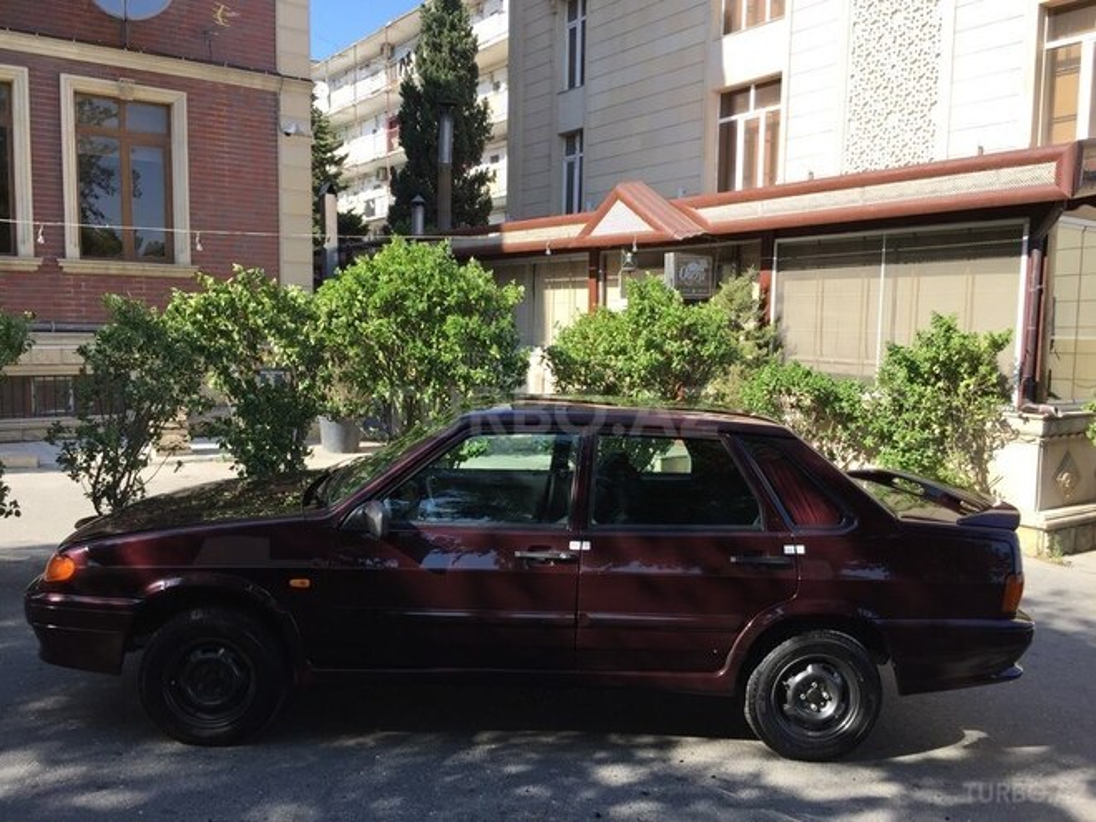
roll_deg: -1.4
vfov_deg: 48.2
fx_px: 918
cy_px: 411
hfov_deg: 61.7
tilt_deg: -4.5
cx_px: 548
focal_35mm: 29
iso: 32
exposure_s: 1/659
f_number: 2.2
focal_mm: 4.15
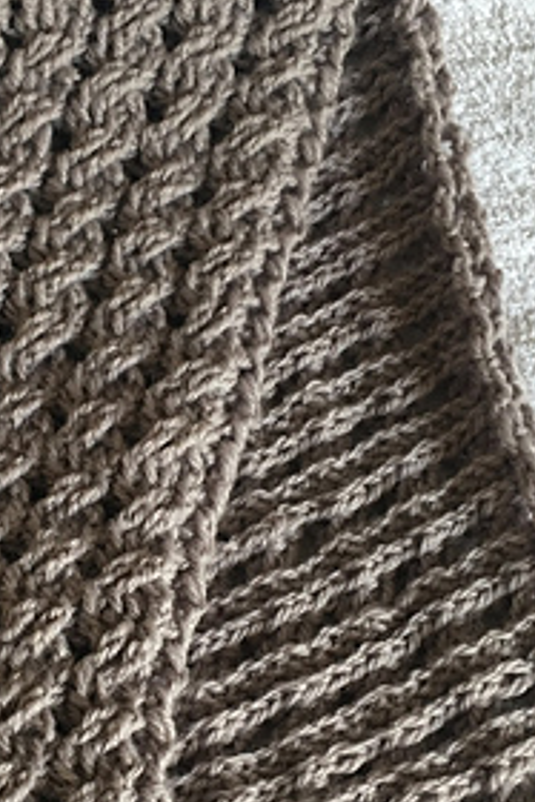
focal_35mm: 69
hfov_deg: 19.5
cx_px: 97
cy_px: 521
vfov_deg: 29.1
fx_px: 1536
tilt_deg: -61.1
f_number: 2.2
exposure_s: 1/17
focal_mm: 4.15
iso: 50
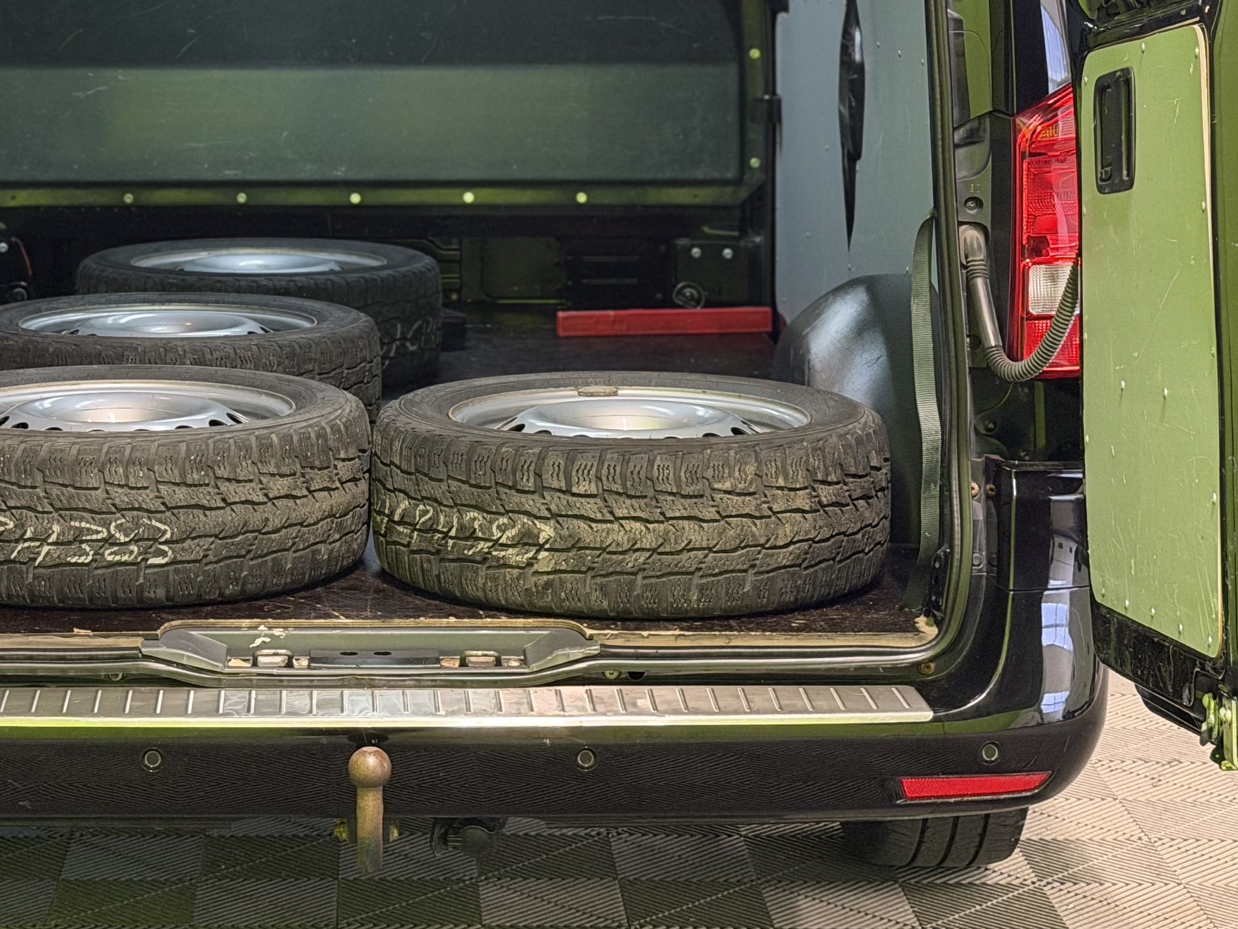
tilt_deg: -5.8
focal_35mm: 93
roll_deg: -0.2
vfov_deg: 15.8
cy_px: 152
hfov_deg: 21.0
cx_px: 378
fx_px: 3326
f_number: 1.78
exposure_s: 1/52
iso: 250
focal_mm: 6.76
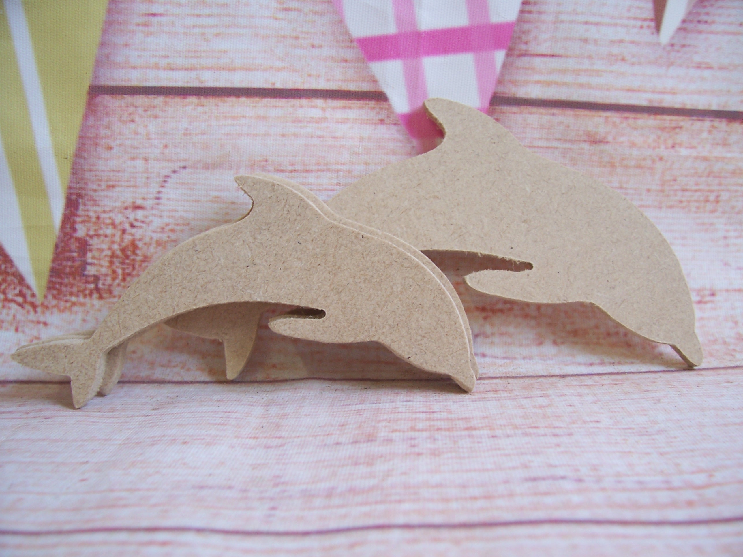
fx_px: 730
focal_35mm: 34
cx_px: 372
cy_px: 278
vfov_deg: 41.8
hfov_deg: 54.0
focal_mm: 5.6
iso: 80
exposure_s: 1/30
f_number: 2.7
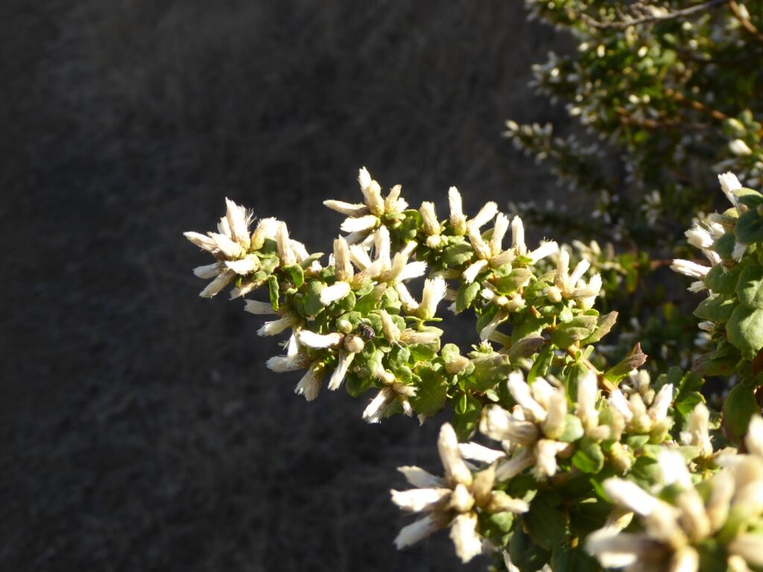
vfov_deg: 25.7
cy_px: 286
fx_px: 1256
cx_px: 382
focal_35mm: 57
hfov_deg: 33.8
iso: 80
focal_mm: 10.3
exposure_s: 1/200
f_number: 4.2
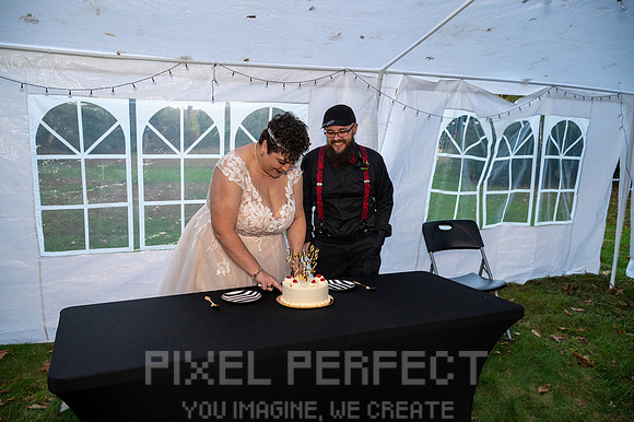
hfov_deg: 65.5
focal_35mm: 28
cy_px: 211
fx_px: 493
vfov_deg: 46.4
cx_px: 317
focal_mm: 28
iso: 2000
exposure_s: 1/200
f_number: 4
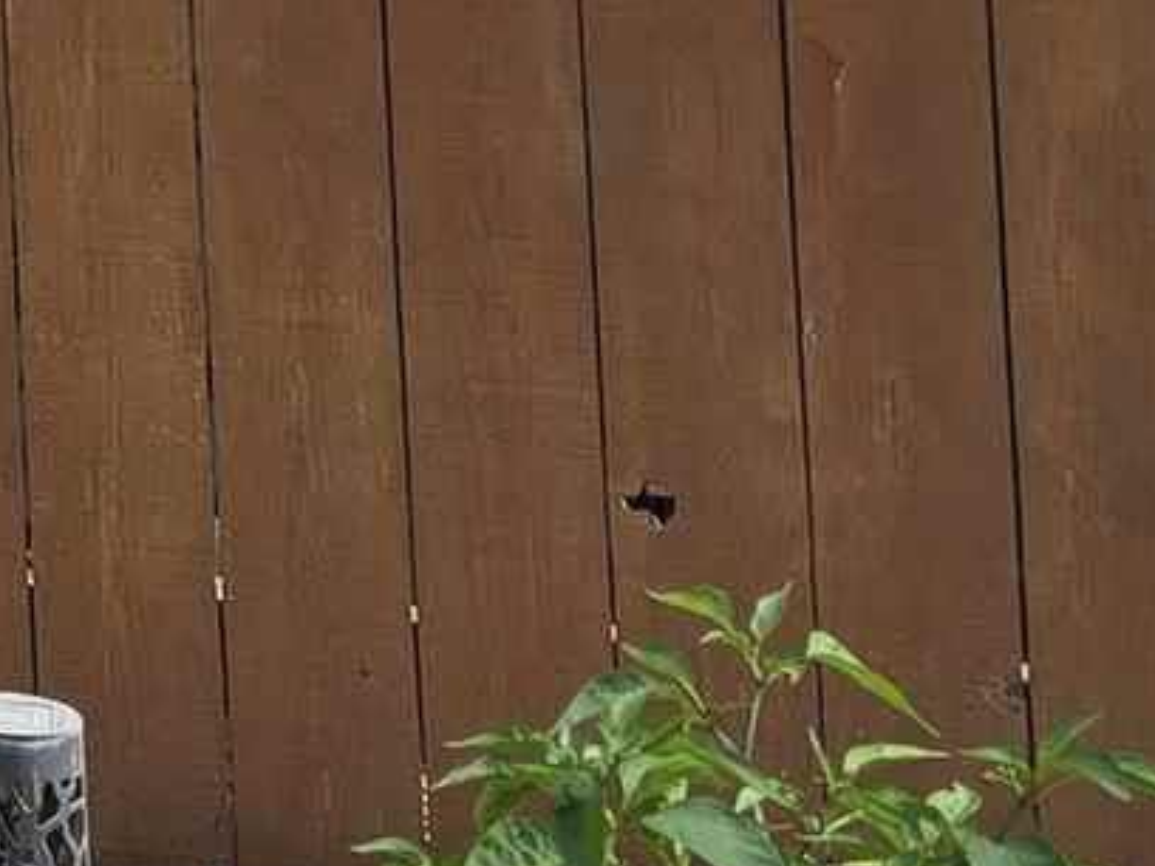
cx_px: -2208
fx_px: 5772
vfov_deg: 7.6
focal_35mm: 173
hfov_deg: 9.3
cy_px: -1590
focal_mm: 6.3
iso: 12
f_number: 1.7
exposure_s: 1/521
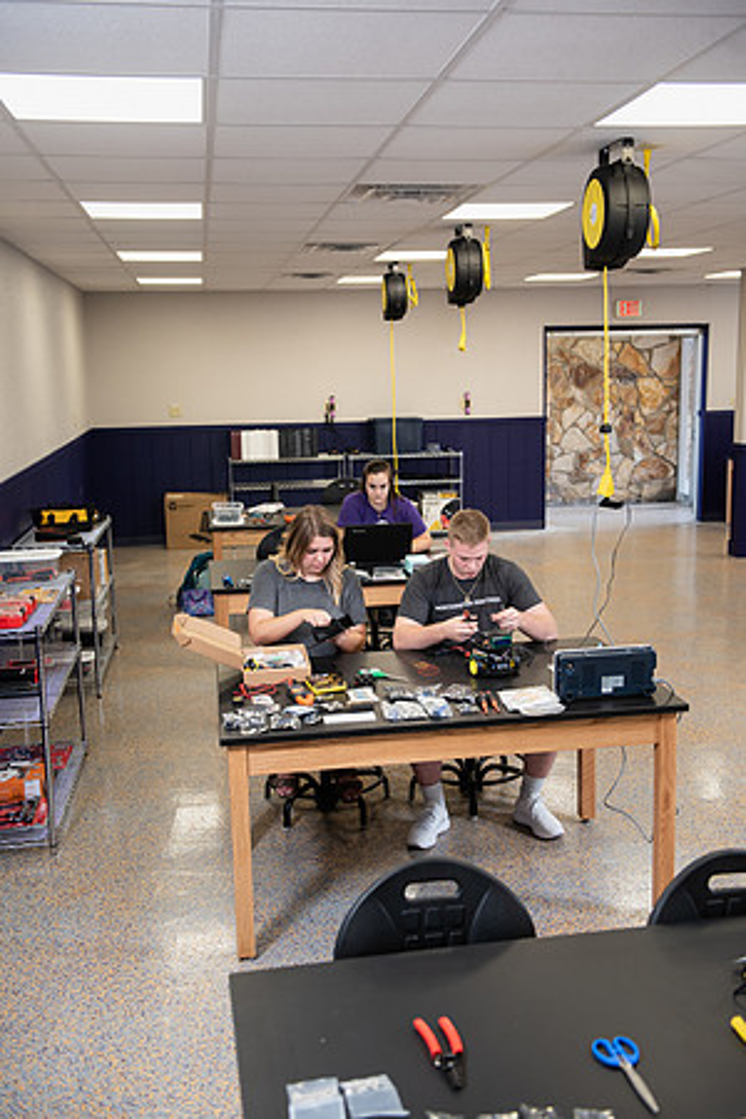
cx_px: 373
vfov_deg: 50.7
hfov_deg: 35.1
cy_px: 560
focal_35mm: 38
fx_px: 1181
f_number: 4
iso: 800
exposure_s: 1/160
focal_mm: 38
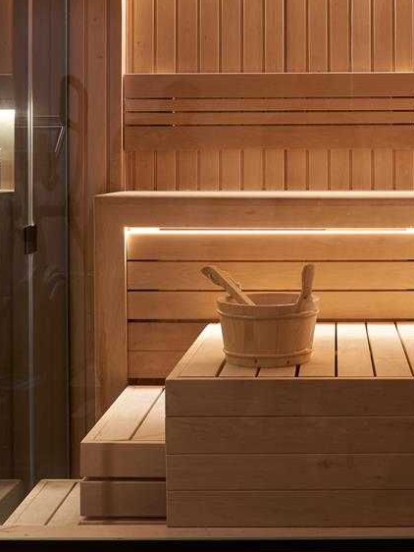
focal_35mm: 65
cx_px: 362
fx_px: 1036
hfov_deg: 22.1
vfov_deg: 29.5
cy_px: 163
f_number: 10
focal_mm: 19
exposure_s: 2.5
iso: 100
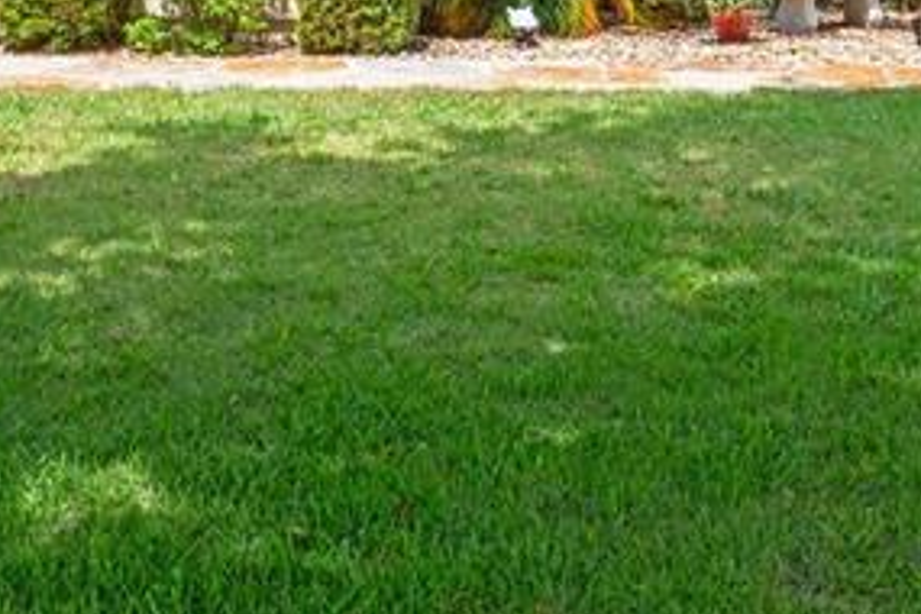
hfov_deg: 25.6
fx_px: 2021
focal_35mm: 79
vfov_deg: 16.4
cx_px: 533
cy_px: -175
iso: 320
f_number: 9
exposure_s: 1/200
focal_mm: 22
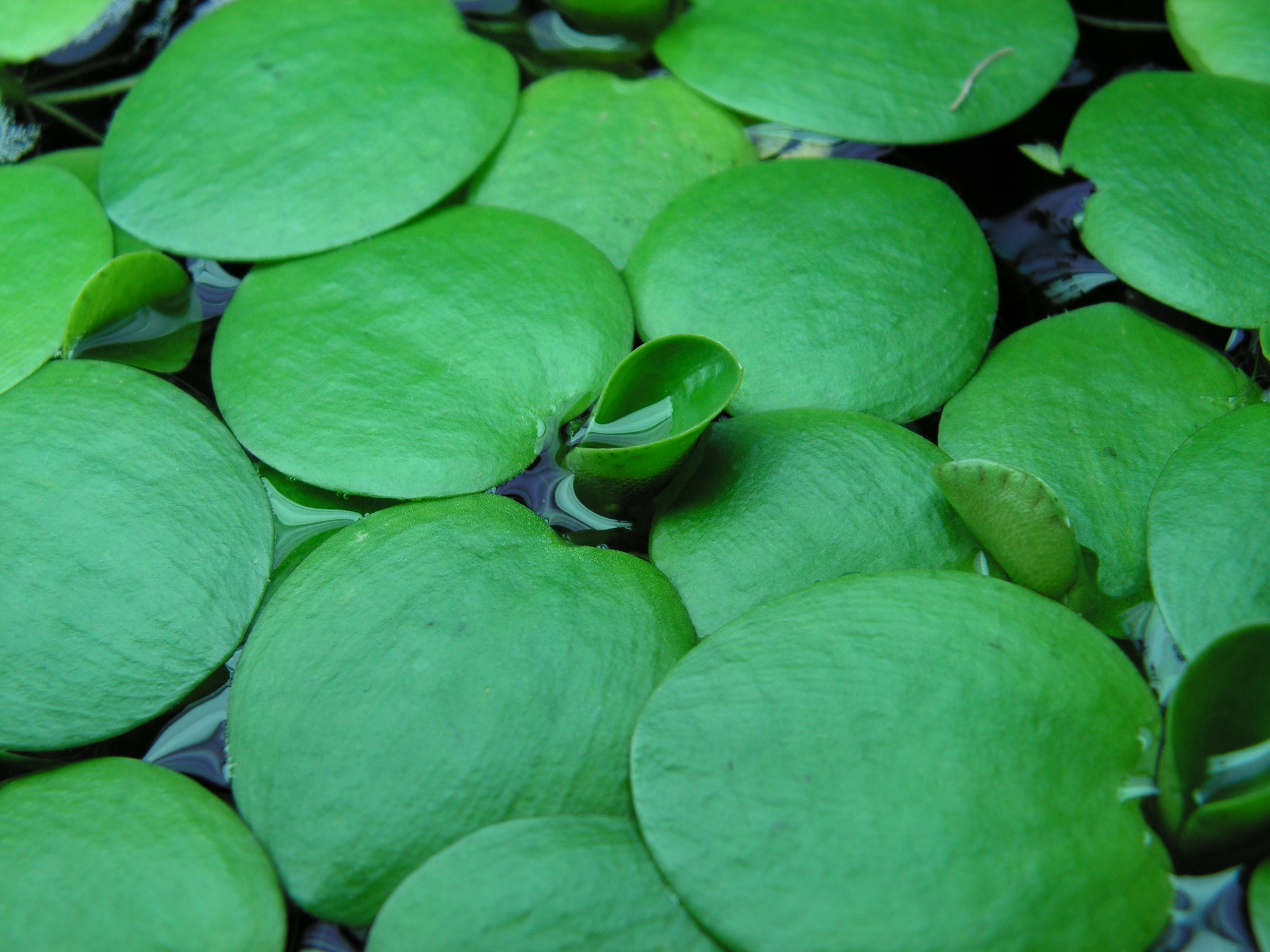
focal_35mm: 50
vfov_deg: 29.1
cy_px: 476
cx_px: 635
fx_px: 1834
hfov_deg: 38.2
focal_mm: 8.4
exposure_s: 1/100
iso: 50
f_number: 3.2
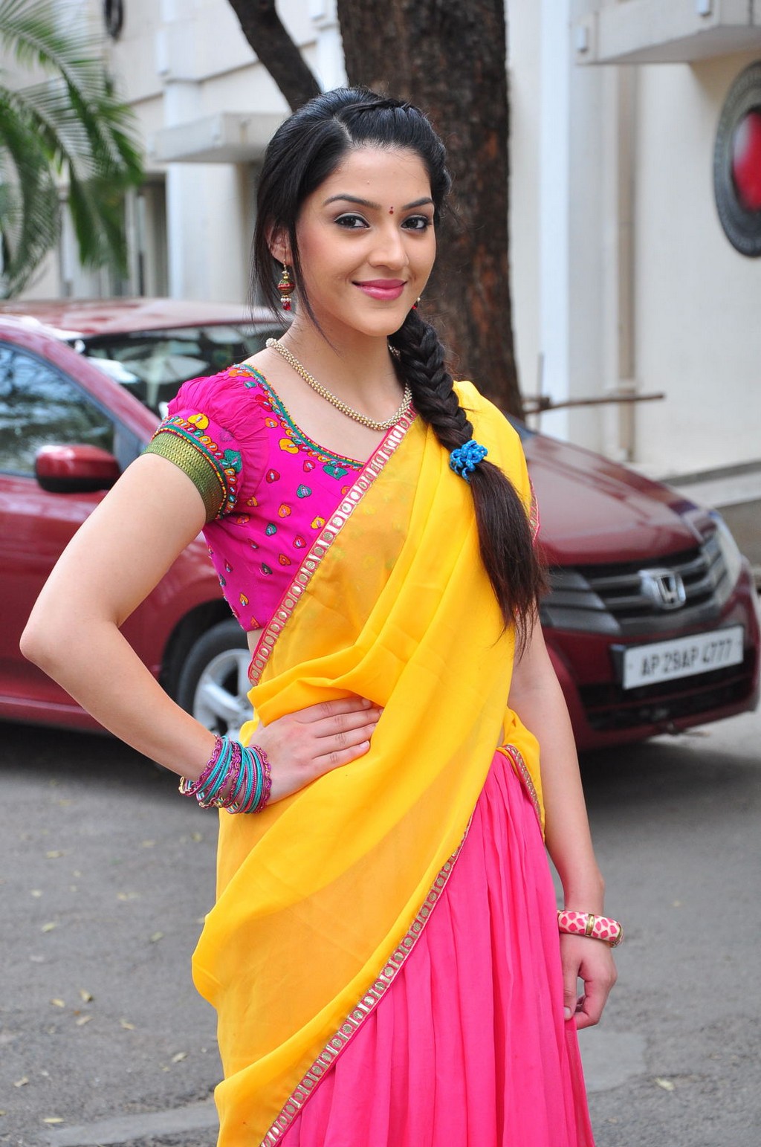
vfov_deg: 23.4
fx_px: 2767
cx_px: 380
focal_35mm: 87
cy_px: 574
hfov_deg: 15.7
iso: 640
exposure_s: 1/125
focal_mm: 58
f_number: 6.3
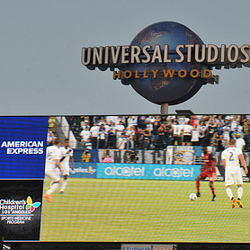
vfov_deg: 5.5
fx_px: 2607
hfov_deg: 5.5
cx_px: 177
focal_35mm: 319
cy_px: 148
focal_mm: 180
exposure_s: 1/400
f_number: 10
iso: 800
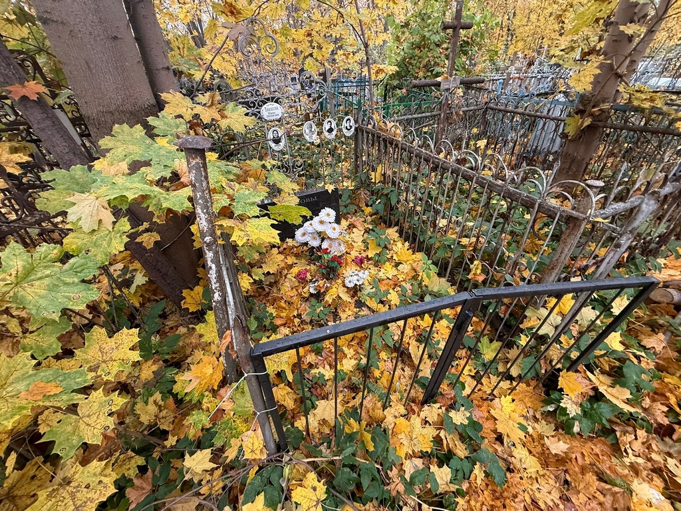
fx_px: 275
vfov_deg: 85.7
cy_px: 256
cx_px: 340
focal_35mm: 14
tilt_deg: -36.0
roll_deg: -2.0
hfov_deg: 102.1
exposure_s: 1/99
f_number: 2.2
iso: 125
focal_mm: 2.22
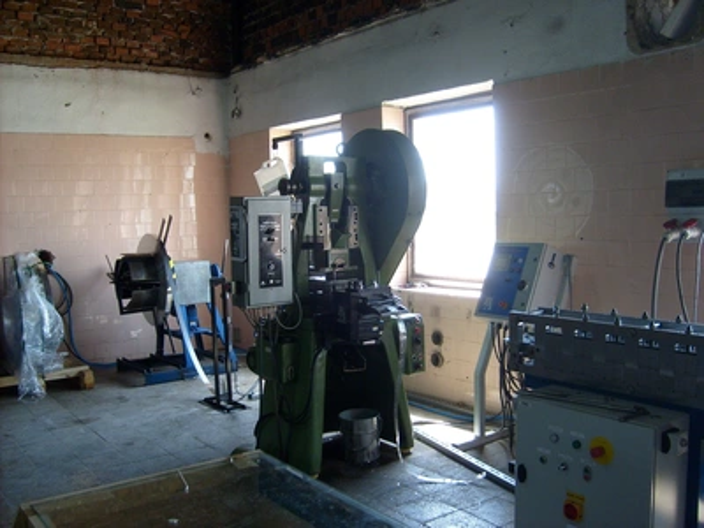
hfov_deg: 52.6
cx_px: 352
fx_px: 712
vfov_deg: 40.7
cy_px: 264
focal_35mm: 35
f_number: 2.8
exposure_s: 1/60
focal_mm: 5.8
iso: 80
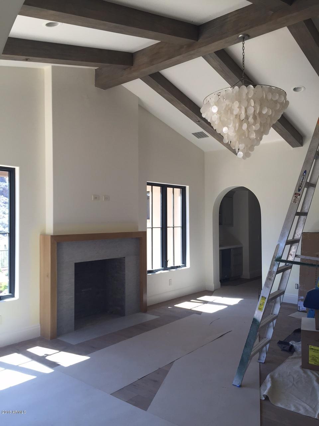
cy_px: 213
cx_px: 160
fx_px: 356
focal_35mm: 29
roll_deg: +0.8
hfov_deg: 48.2
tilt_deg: +0.9
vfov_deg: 61.7
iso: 40
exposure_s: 1/120
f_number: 2.2
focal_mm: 4.15
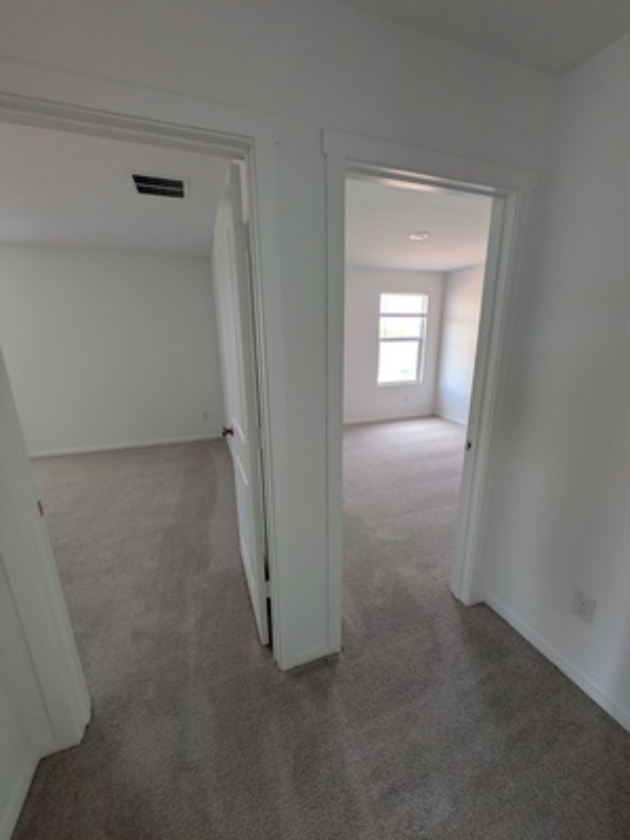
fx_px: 340
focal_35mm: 14
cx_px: 315
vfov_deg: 102.1
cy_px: 420
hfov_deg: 85.7
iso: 85
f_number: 2.2
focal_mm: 1.85
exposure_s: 1/120
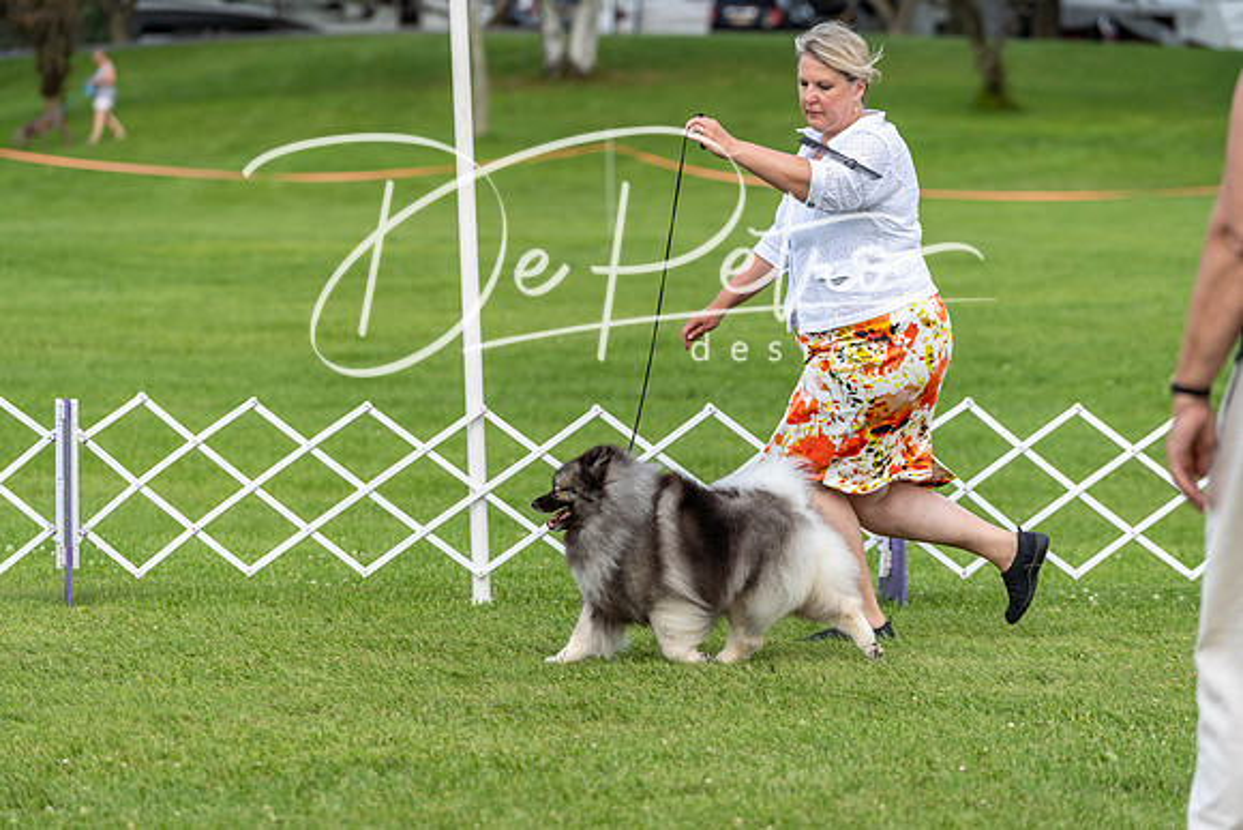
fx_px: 5836
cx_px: 622
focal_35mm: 169
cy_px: 415
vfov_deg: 8.1
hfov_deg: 12.2
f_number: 4.5
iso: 320
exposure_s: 1/1000
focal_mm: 169
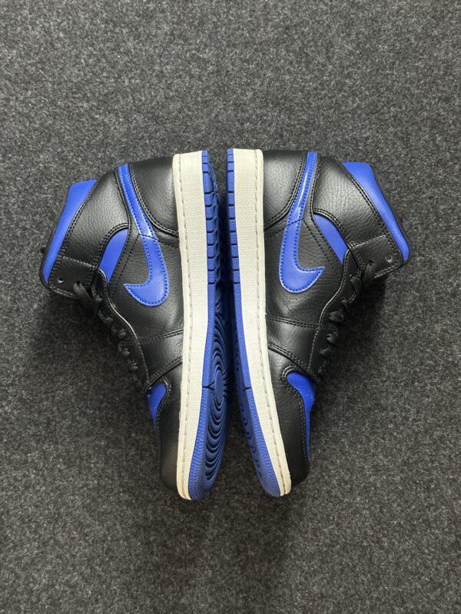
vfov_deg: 39.6
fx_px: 852
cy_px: 307
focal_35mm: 48
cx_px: 230
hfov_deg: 30.3
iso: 500
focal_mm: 6.86
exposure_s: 1/36
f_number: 1.78
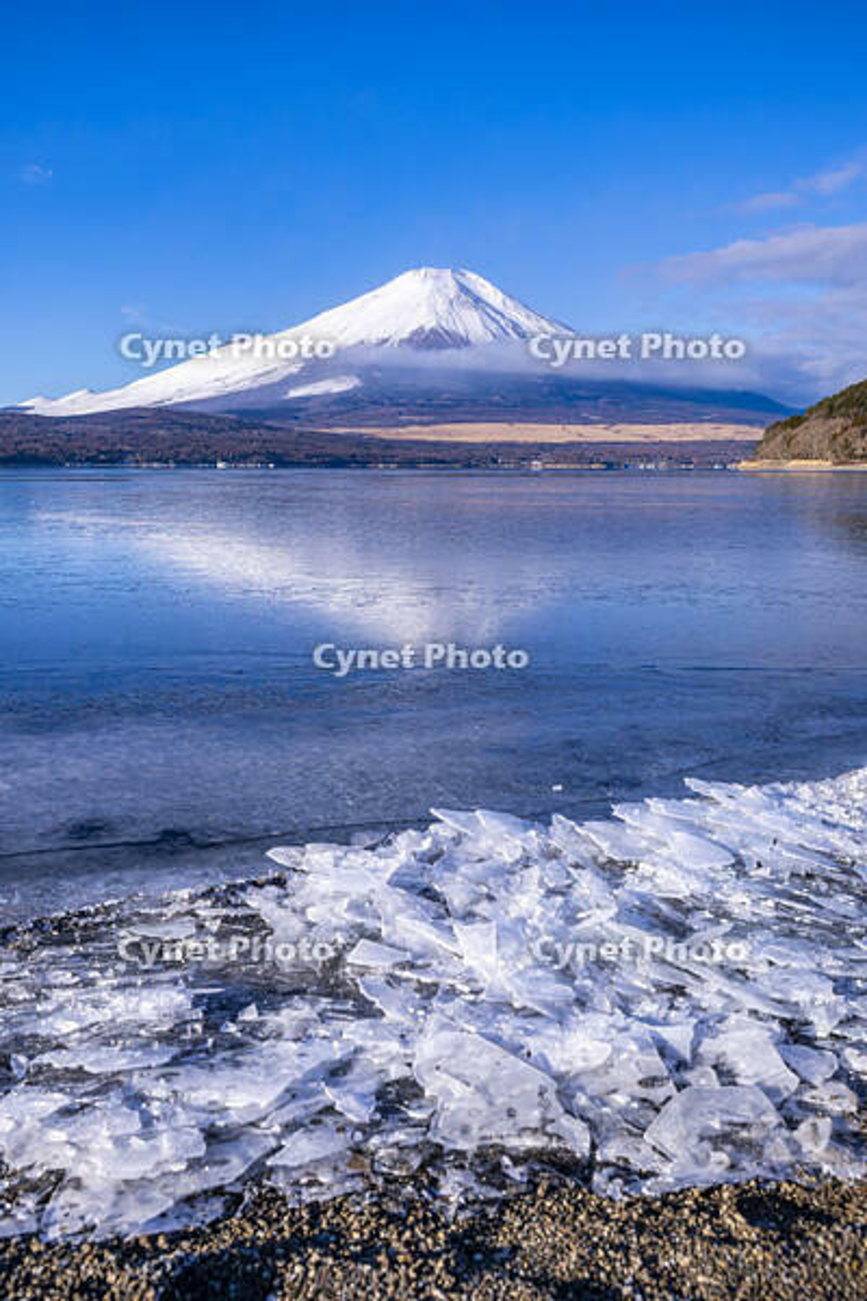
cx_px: 434
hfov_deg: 42.3
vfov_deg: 60.3
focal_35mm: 31
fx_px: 1120
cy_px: 650
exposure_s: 1/125
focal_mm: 31
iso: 200
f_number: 9
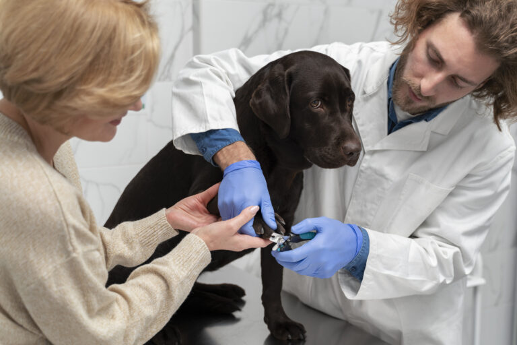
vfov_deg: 31.9
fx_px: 603
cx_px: 258
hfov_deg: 46.4
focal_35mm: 42
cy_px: 172
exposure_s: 1/320
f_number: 2.8
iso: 640
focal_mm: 42
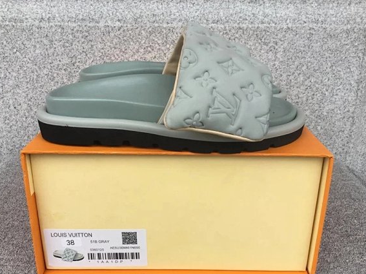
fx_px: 370
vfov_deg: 40.7
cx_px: 178
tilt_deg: -20.5
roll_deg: +0.2
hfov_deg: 52.6
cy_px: 144
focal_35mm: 35
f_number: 2.4
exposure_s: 1/126
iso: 25
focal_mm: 3.3
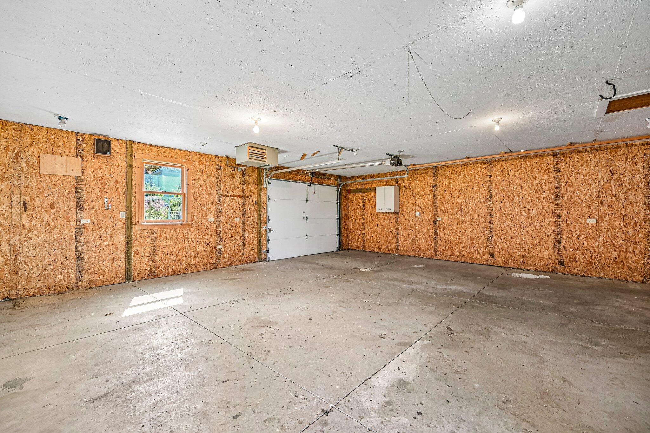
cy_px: 216
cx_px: 325
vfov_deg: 81.2
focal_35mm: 14
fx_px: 253
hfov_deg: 104.3
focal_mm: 14
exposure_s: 1/20
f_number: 4.8
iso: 400
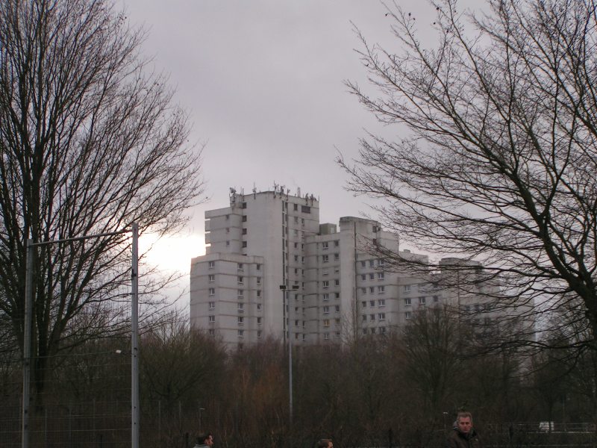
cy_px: 224
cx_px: 298
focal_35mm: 75
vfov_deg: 19.6
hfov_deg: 26.0
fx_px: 1293
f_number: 3.2
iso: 50
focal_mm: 11.5
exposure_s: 1/320
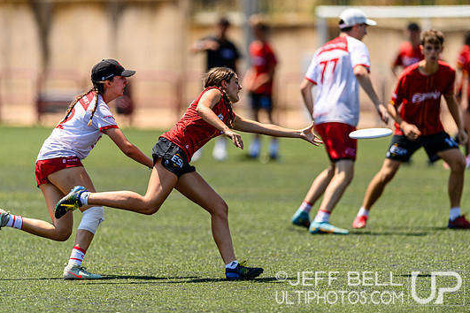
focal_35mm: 437
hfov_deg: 4.7
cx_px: 217
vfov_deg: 3.1
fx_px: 5705
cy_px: 144
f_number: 3.2
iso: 100
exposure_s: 1/1250
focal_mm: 400
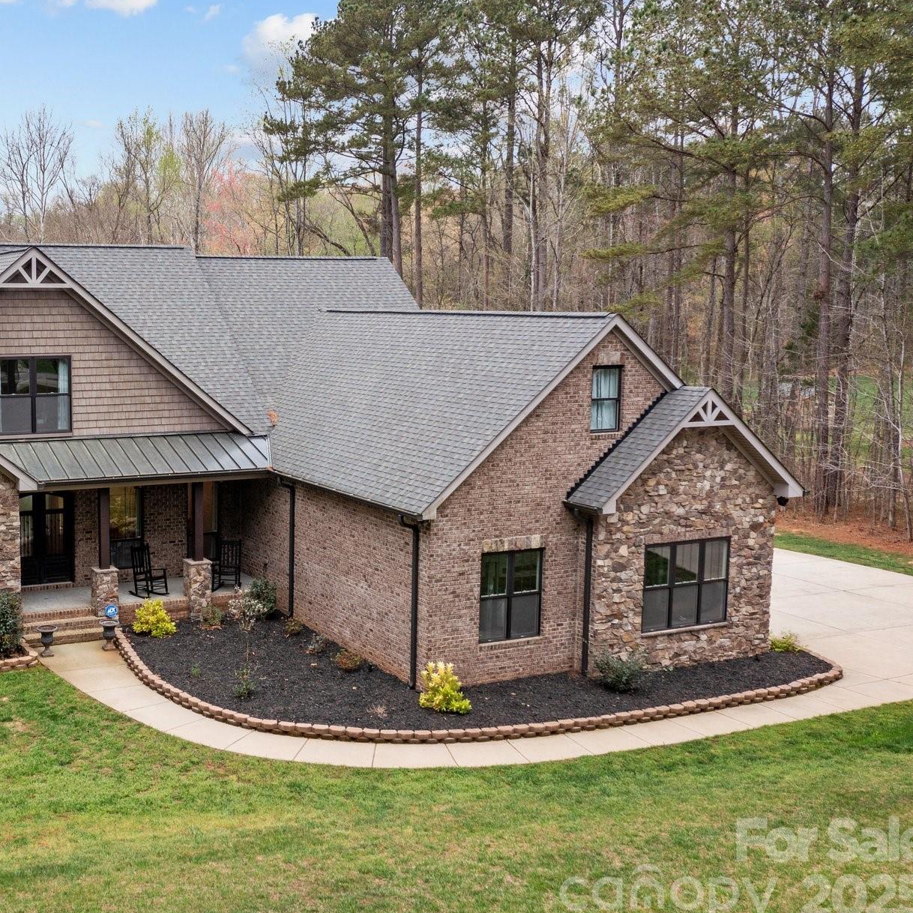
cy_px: 448
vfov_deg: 41.9
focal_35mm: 40
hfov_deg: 40.5
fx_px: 1194
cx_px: 216
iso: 100
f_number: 4.5
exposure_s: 1/100
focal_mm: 10.26
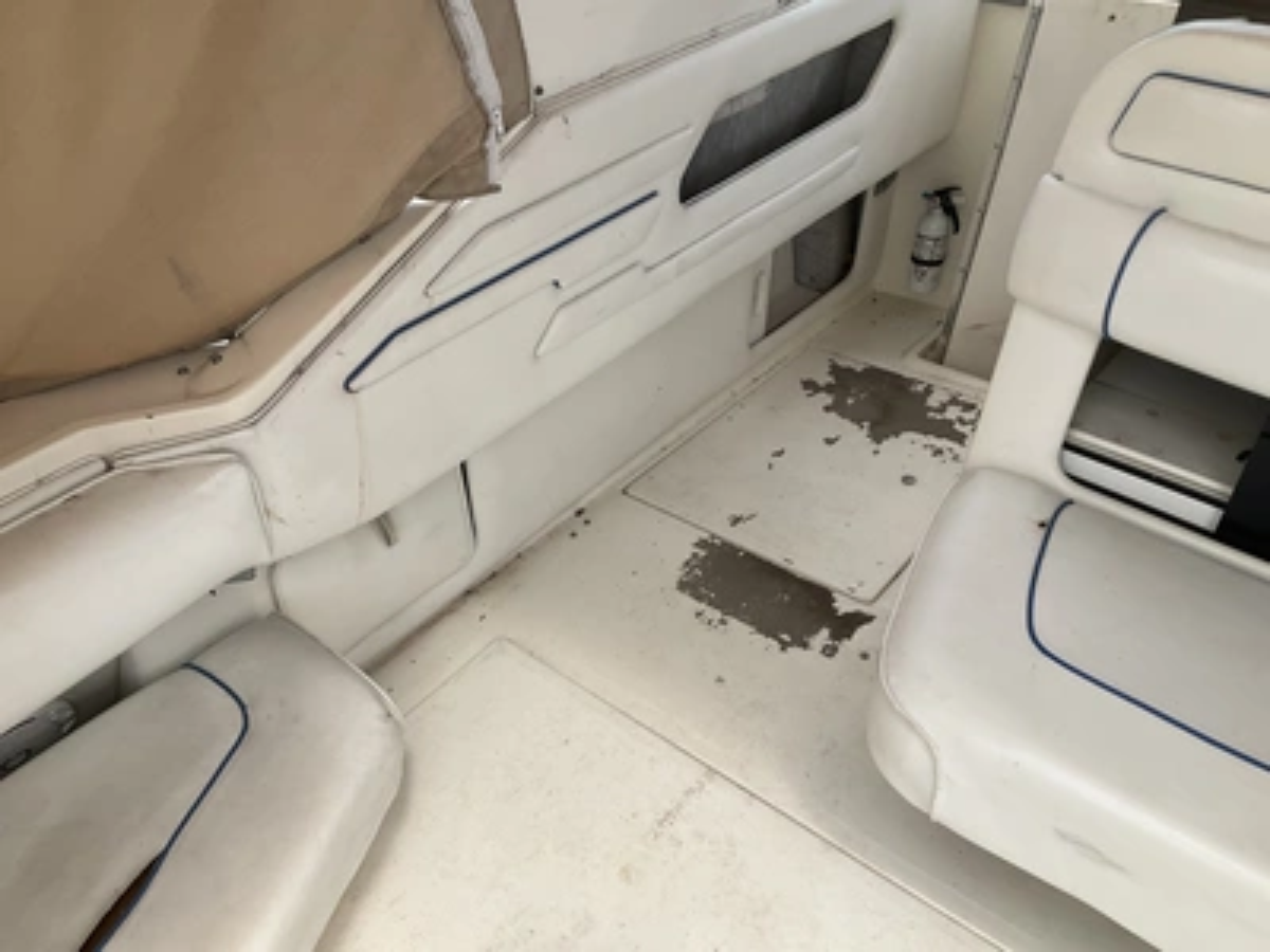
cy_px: 476
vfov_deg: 48.2
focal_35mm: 29
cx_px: 635
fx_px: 1064
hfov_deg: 61.7
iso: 25
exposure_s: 1/1098
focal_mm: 3
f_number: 1.8
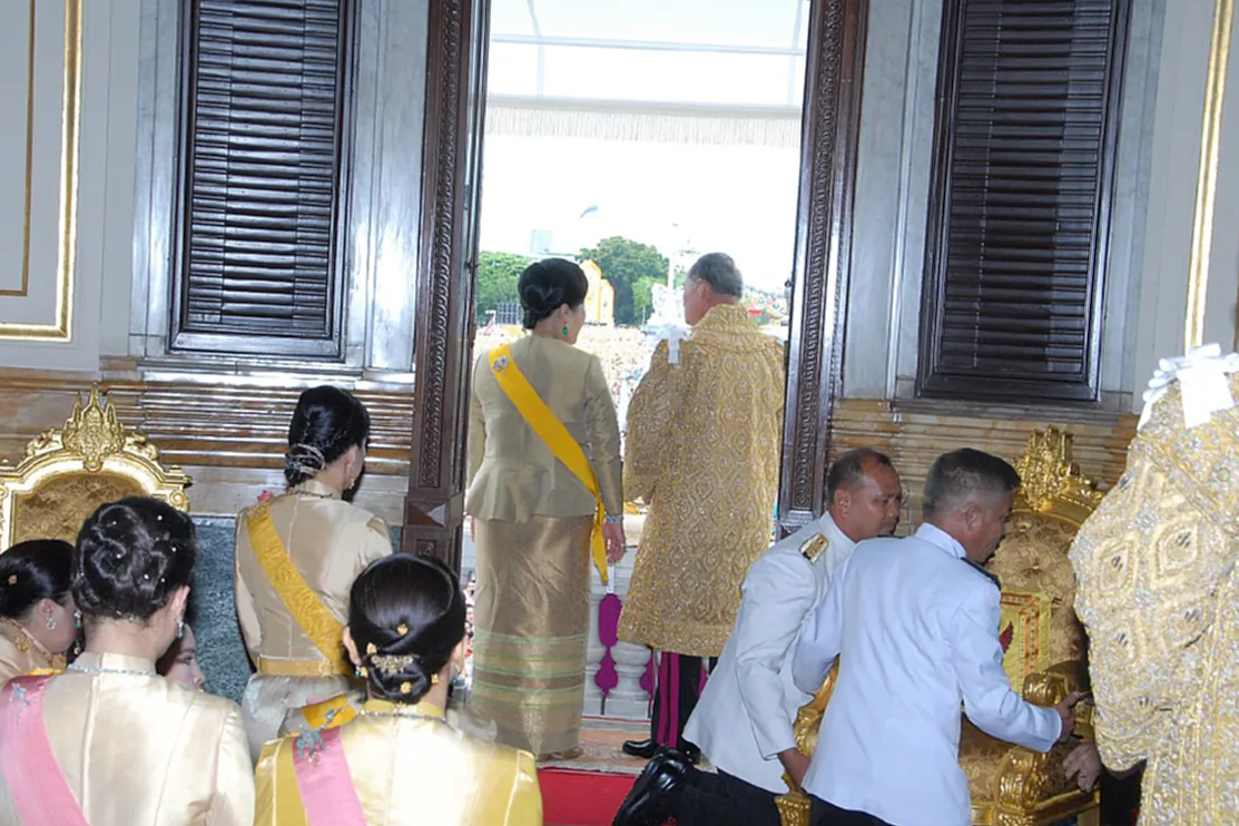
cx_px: 576
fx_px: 2340
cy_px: 388
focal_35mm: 68
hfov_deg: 29.6
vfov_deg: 20.0
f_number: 10
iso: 800
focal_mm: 42
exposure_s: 1/125
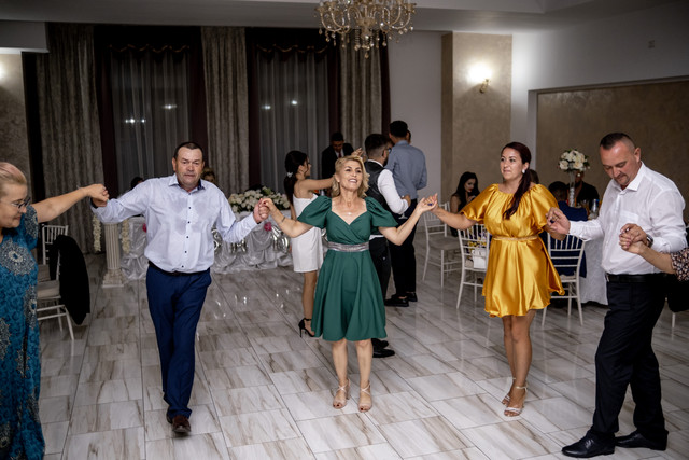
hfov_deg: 54.4
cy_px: 230
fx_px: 670
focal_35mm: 35
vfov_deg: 37.9
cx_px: 344
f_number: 1.4
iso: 800
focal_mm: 23
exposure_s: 1/250
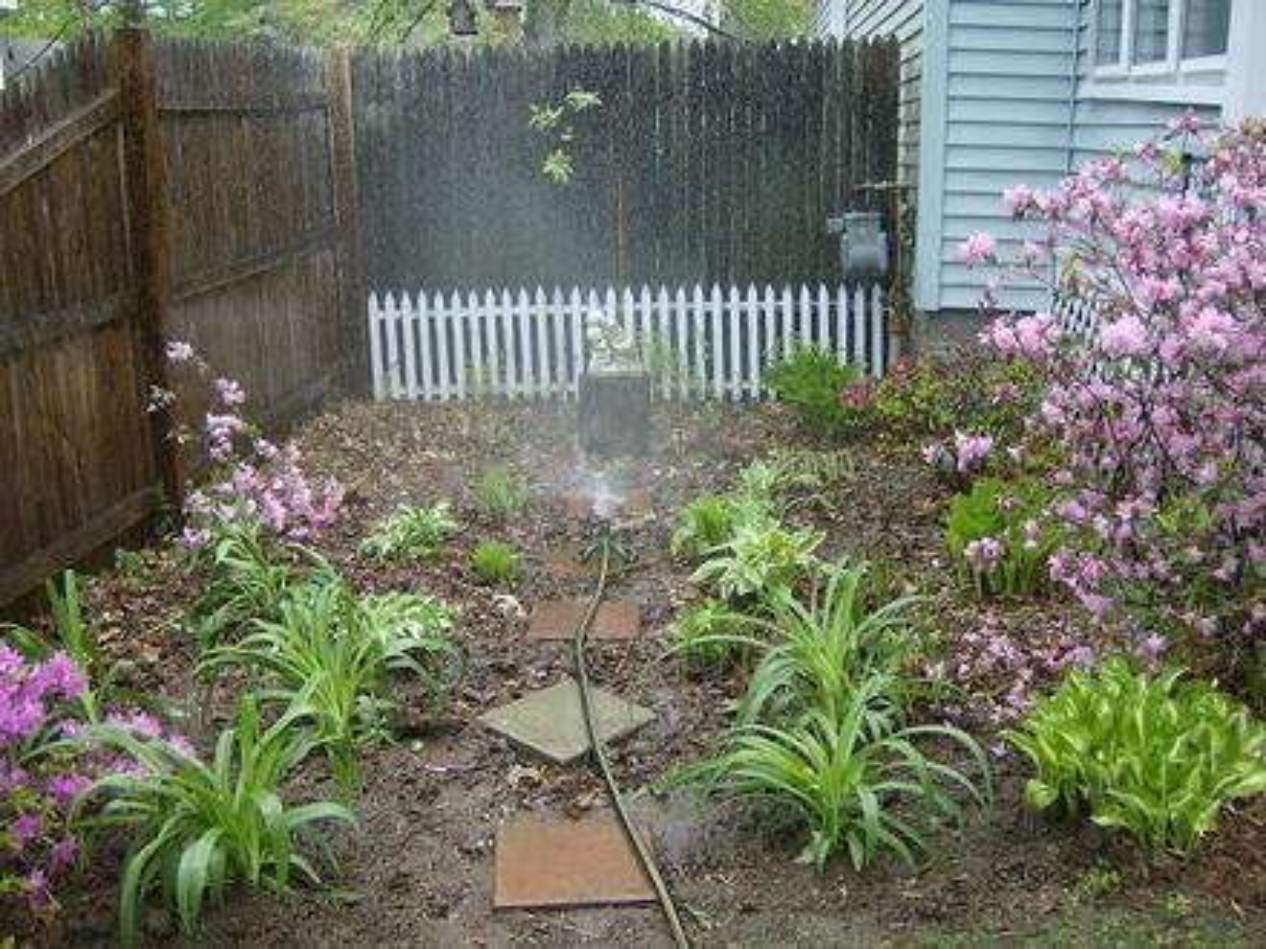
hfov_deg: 51.4
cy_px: 474
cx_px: 633
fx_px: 1317
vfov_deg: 39.7
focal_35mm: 36
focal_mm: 6
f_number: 2.8
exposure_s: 1/343
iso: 100
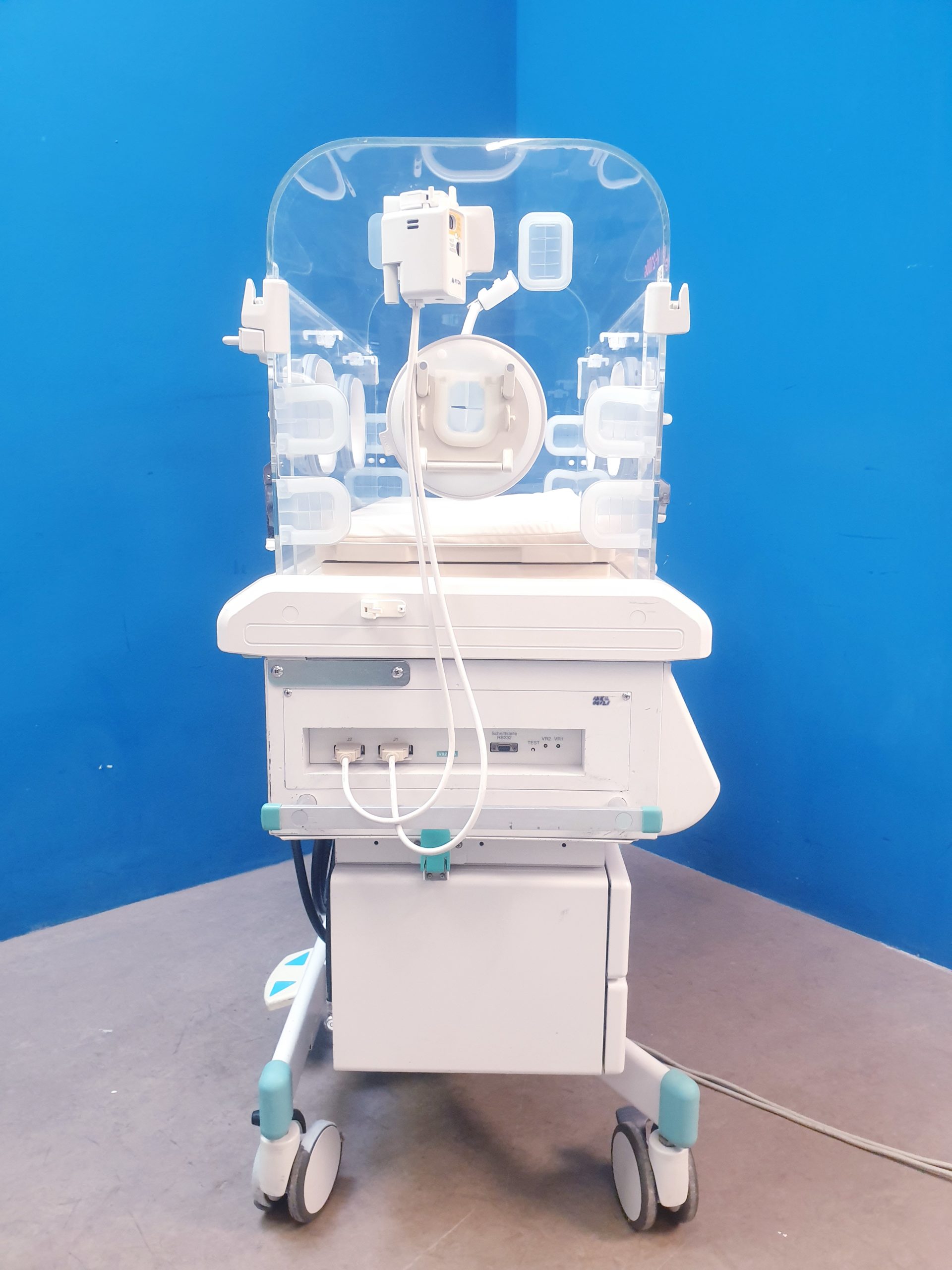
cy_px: 635
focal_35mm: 26
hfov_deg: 53.1
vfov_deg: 67.3
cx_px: 476
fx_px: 953
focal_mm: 4.3
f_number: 2.4
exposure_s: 1/50
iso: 320
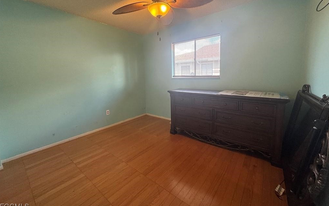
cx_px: 164
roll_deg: +1.2
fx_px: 134
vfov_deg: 74.4
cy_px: 89
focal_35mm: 15
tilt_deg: -5.2
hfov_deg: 101.5
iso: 160
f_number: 2.2
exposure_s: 1/99
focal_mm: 2.22
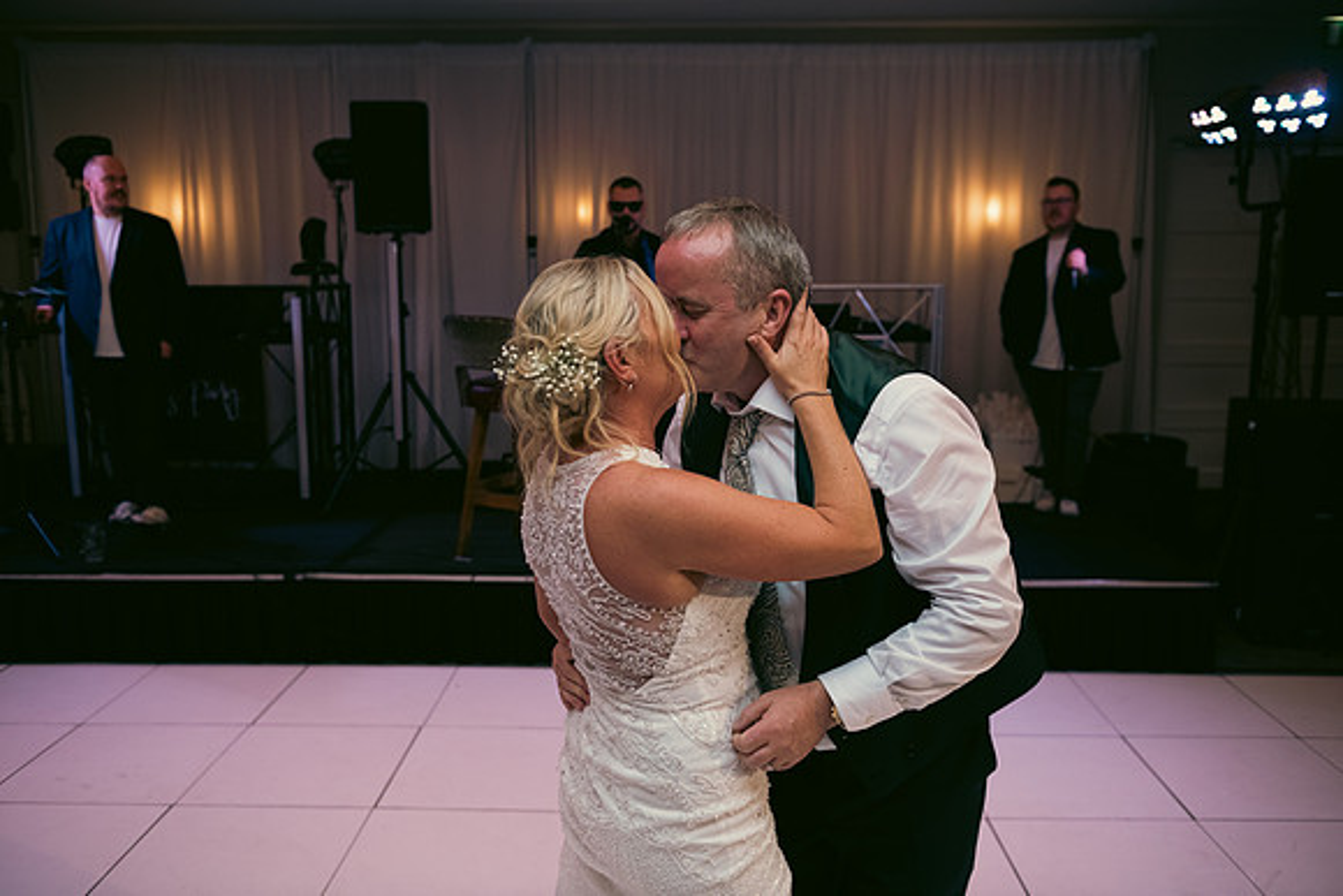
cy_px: 448
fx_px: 1194
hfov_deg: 58.7
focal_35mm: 32
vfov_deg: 41.1
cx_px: 672
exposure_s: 1/160
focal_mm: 32
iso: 800
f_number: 3.5
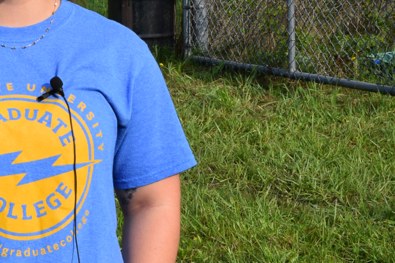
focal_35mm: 131
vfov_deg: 10.4
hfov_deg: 15.1
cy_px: 8
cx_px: -71
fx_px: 1437
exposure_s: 1/320
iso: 200
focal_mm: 30
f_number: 9
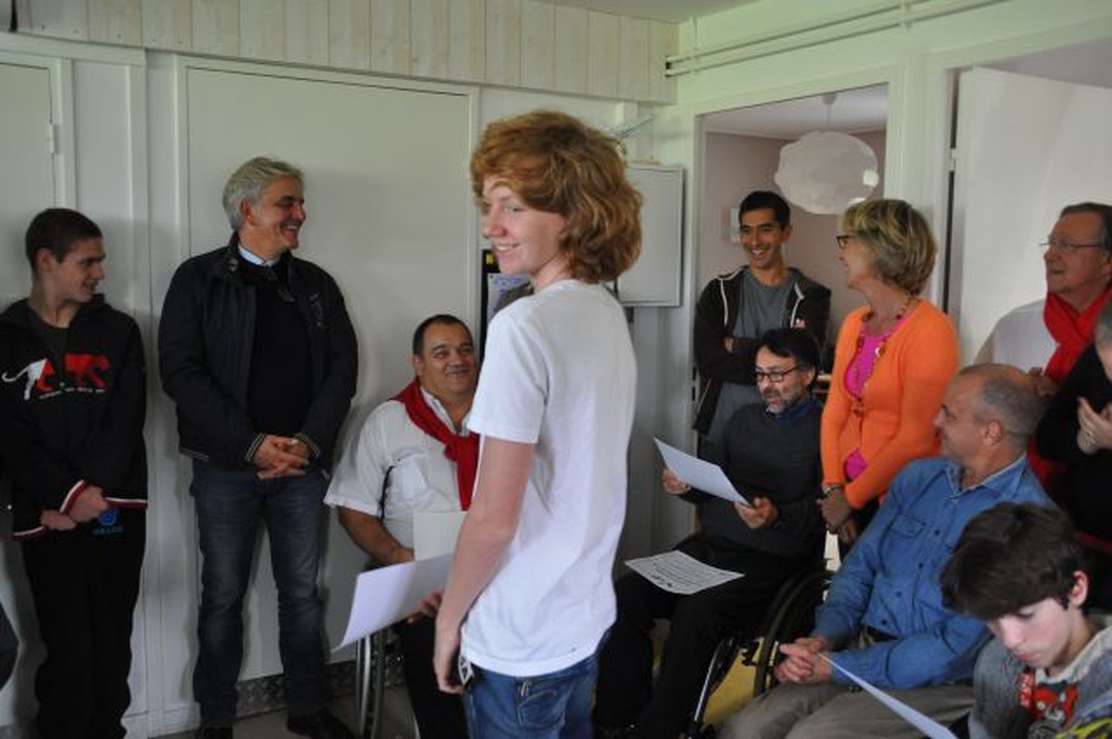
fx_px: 1018
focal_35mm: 33
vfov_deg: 39.9
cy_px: 370
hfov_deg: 57.3
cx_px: 556
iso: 800
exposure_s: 1/60
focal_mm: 22
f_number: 3.8
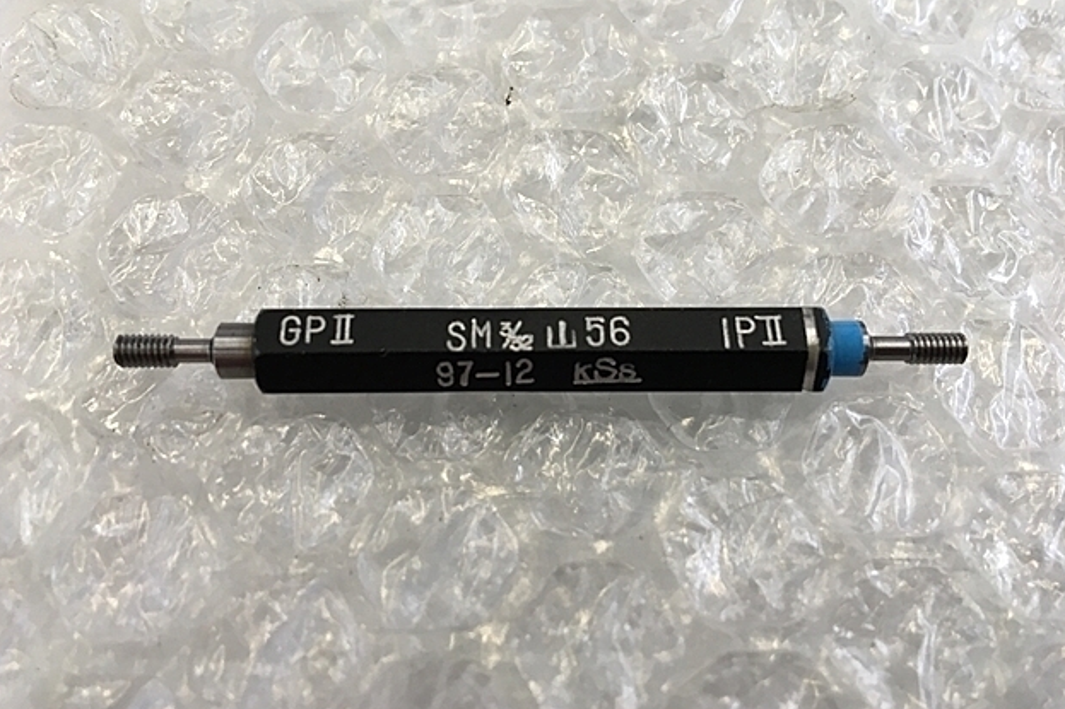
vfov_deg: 42.3
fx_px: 917
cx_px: 528
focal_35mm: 31
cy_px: 338
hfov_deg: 60.3
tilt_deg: -67.0
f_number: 2.2
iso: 32
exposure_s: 1/40
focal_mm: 4.15
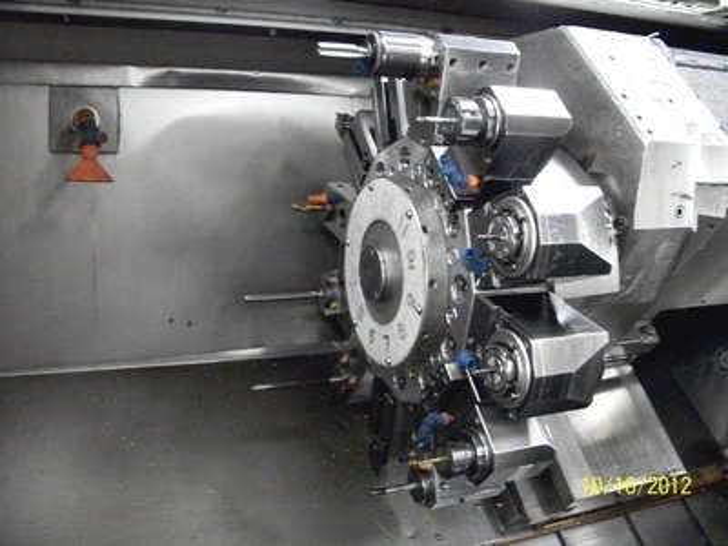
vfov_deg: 40.7
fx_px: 736
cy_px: 273
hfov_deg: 52.6
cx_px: 364
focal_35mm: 35
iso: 800
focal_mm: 6.3
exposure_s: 1/30
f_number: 3.1
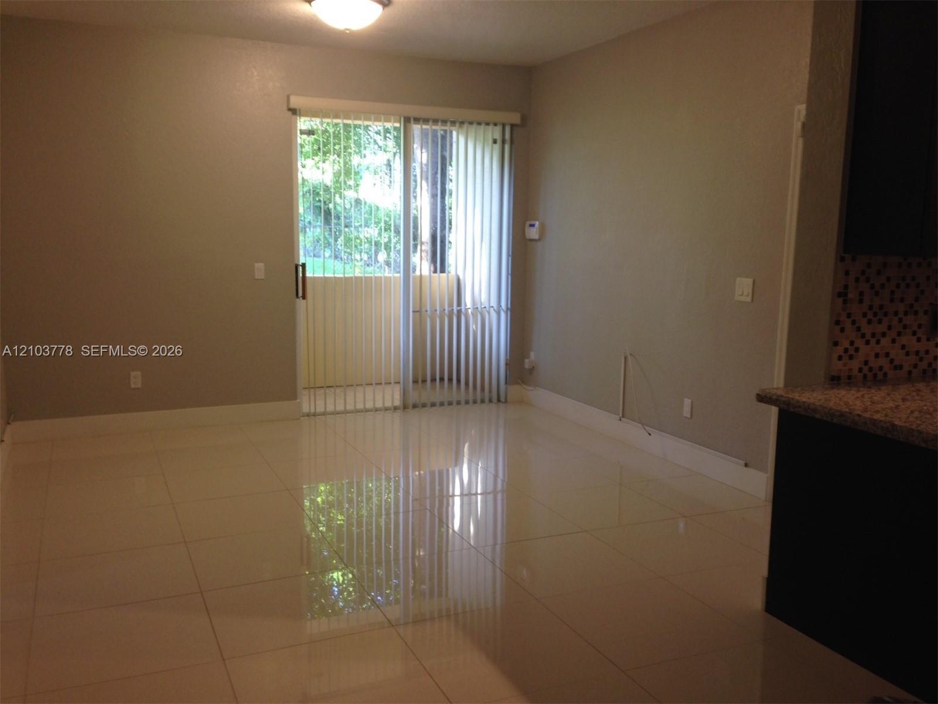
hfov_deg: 55.4
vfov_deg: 42.9
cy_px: 352
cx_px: 469
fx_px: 894
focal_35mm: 33
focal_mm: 4.12
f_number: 2.4
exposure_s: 1/20
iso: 64
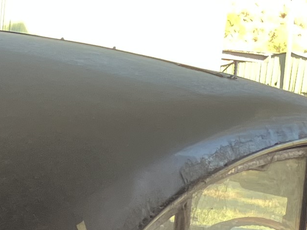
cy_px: 548
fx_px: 1587
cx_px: -244
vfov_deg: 7.7
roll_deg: -2.2
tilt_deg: -16.7
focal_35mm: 179
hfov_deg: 10.4
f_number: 1.8
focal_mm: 3.99
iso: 40
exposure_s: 1/100
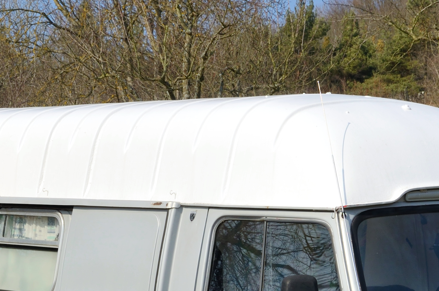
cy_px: 357
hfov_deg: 16.6
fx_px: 1509
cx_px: 241
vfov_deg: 10.8
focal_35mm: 124
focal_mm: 32
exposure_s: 1/320
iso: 200
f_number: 11
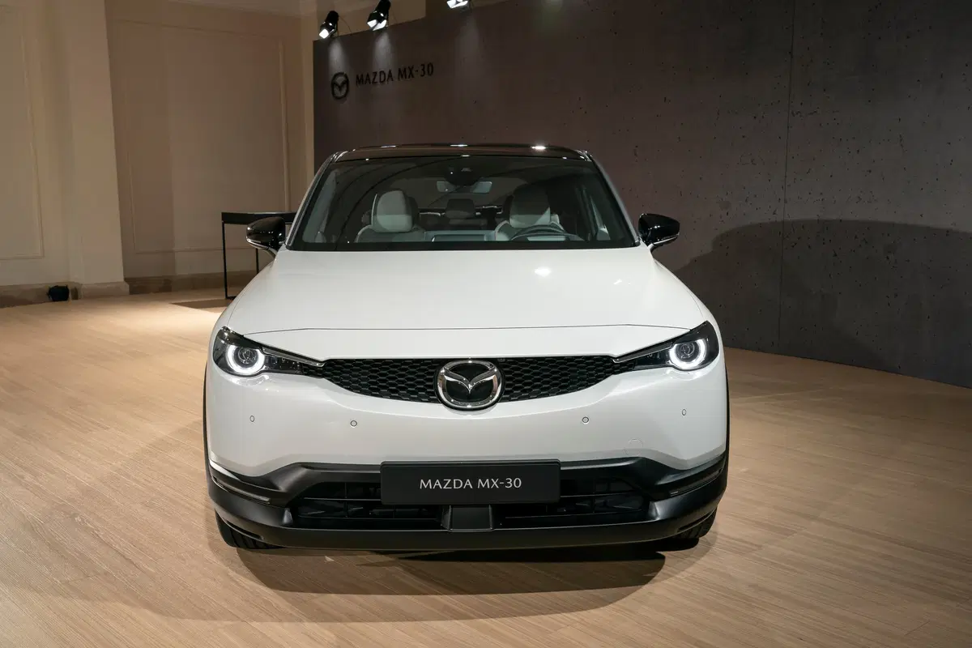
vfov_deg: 36.9
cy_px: 324
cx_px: 486
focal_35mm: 36
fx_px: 972
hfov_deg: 53.1
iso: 400
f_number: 8
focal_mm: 36
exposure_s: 1/25
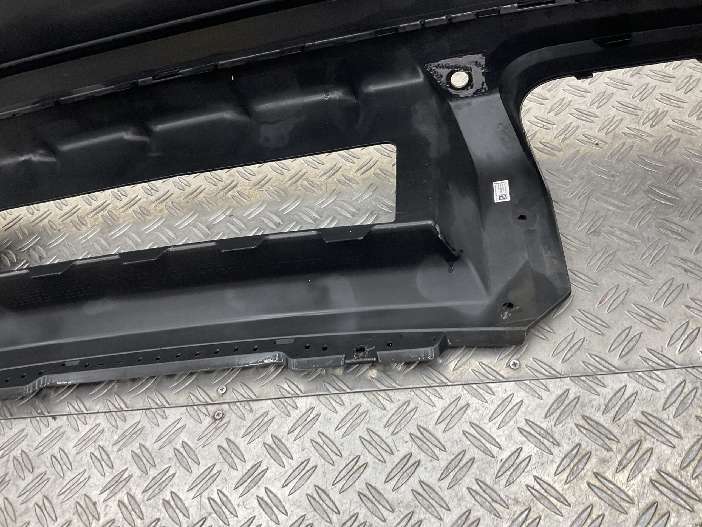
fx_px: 588
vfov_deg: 48.2
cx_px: 351
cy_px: 264
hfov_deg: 61.7
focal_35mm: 29
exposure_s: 1/120
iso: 50
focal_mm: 3
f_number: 1.8
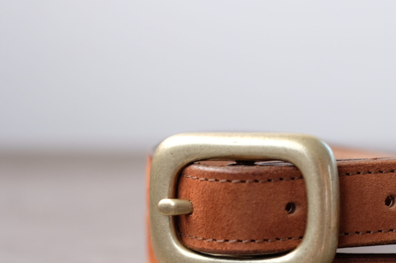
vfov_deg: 13.1
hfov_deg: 19.6
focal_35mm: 104
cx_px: 247
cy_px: 218
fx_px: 1143
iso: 200
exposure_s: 1/75
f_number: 2.8
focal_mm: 35
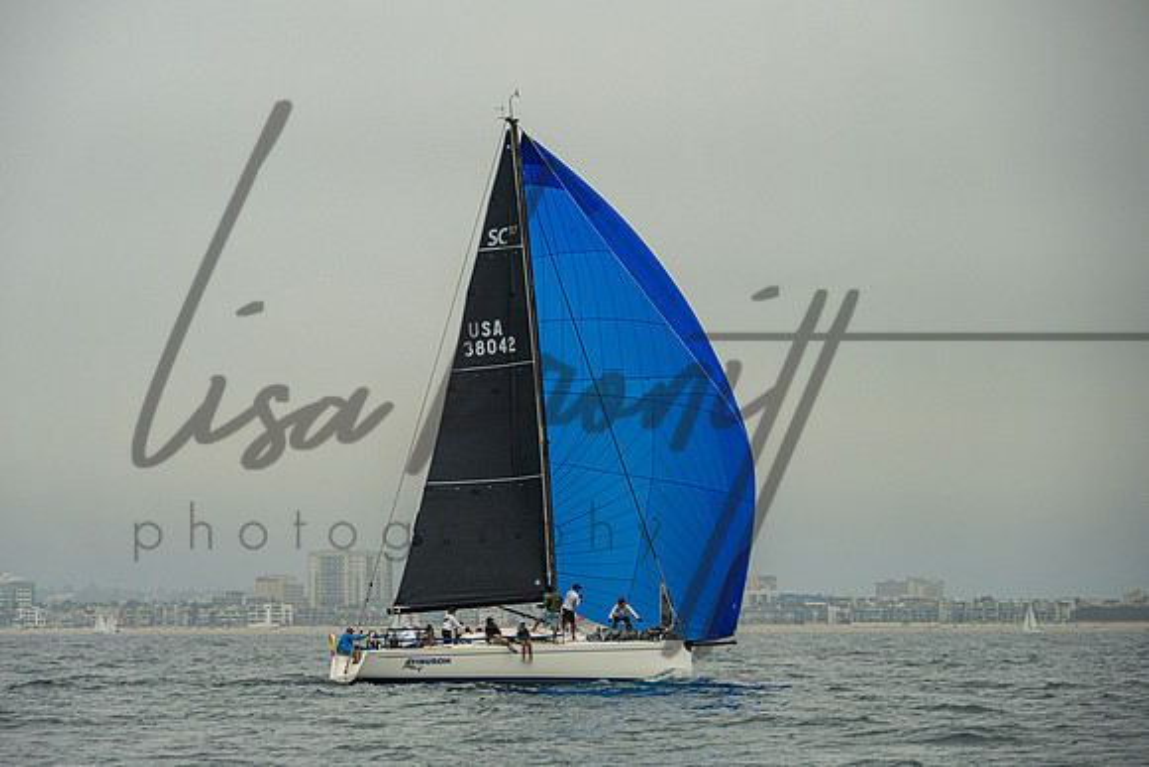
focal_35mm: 160
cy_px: 381
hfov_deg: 12.8
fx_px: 5106
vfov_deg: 8.6
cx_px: 515
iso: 400
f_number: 6.3
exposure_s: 1/2500
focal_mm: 145
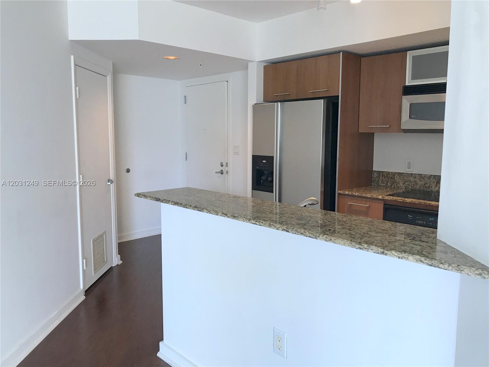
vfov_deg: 49.7
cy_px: 184
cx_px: 244
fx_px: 396
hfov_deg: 63.4
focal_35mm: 28
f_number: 1.8
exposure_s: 1/30
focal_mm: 3.99
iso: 20
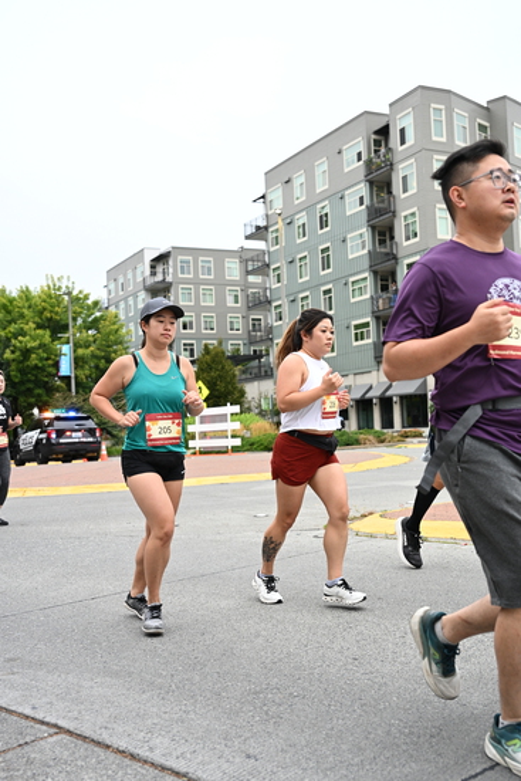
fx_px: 846
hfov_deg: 34.2
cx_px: 260
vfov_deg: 49.5
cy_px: 390
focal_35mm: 39
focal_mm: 39
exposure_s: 1/800
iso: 1600
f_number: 4
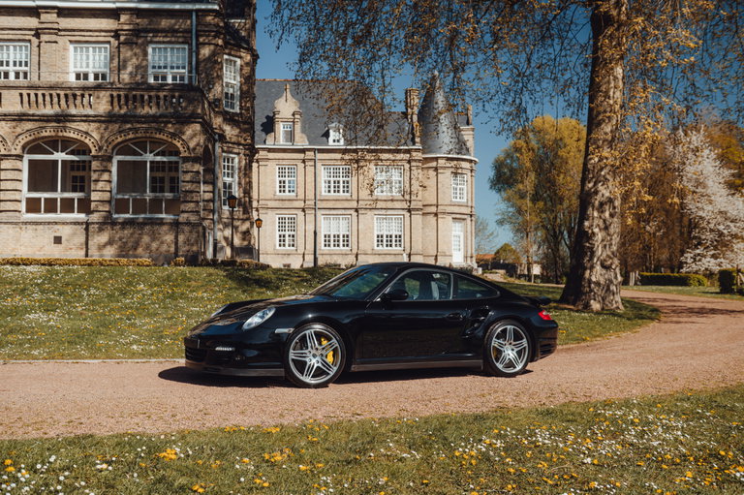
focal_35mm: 38
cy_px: 248
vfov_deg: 35.0
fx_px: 785
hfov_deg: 50.7
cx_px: 372
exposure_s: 1/250
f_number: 4.5
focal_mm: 38
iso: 100
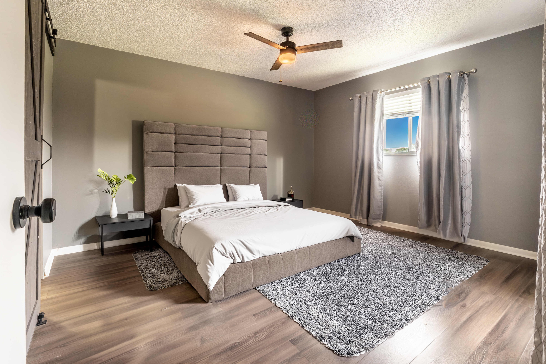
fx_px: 227
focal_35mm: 15
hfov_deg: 100.4
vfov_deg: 77.3
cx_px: 273
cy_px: 182
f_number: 11
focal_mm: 10
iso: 160
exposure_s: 1/15
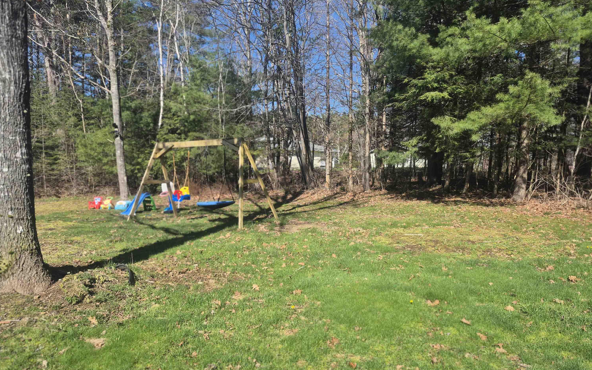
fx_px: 403
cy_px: 197
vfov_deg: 49.2
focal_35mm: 25
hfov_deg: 72.6
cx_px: 295
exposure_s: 1/1260
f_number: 1.8
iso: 25
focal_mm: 5.4
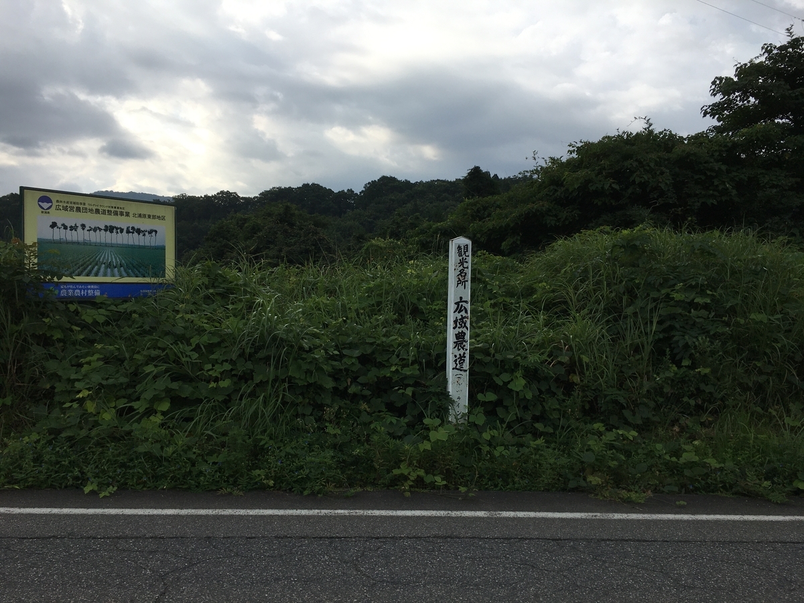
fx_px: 674
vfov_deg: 48.2
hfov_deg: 61.7
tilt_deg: -0.2
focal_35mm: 29
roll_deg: +0.2
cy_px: 302
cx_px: 402
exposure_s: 1/1451
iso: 25
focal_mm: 4.15
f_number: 2.2
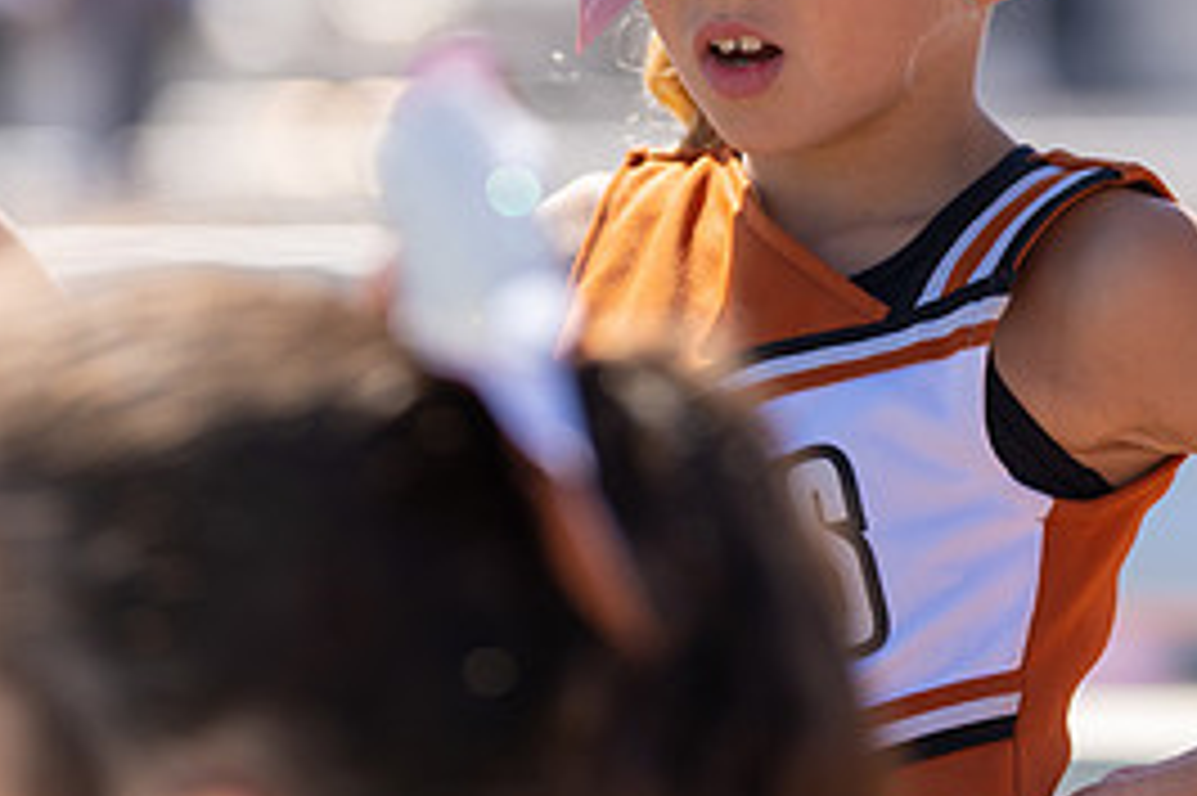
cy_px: -29
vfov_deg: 4.4
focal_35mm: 314
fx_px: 10434
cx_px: 792
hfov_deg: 6.6
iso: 100
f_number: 2.8
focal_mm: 144
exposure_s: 1/1600
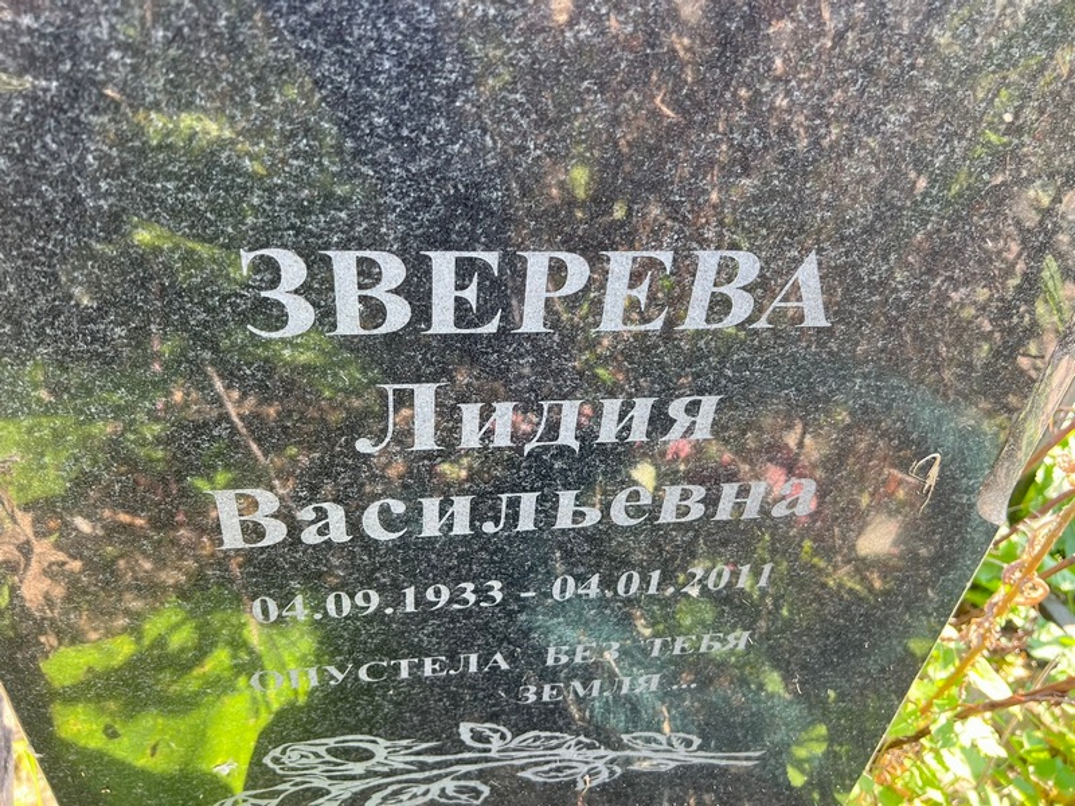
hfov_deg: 67.3
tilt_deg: -33.8
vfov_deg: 53.1
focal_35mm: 26
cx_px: 538
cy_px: 403
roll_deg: -2.4
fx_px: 807
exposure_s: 1/152
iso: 64
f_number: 1.5
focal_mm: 5.7
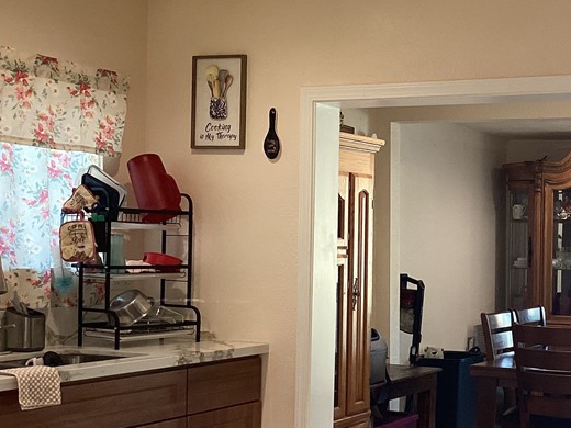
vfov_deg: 24.0
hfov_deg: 30.2
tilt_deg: -2.2
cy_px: 261
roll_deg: -1.5
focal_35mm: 61
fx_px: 1006
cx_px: 526
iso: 100
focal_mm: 3.3
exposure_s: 1/60
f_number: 2.4
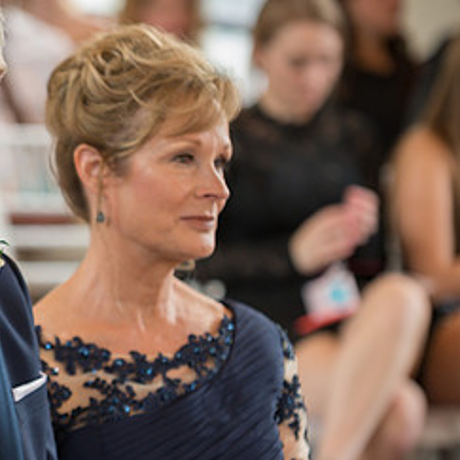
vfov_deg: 7.1
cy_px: 274
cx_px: 49
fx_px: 3713
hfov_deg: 7.1
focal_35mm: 247
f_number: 2.8
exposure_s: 1/45
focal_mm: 122
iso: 1100
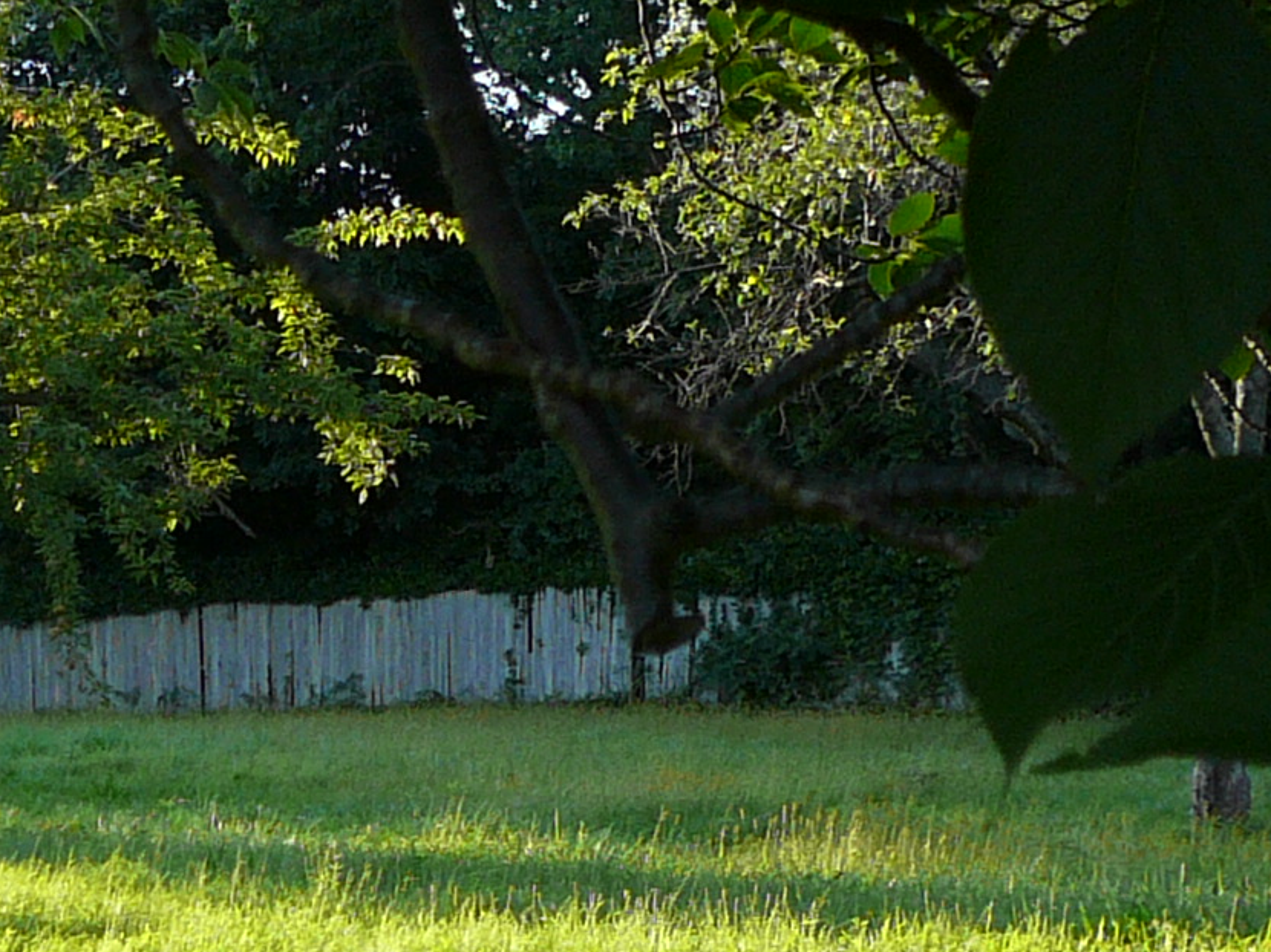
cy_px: 857
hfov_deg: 17.0
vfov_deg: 13.6
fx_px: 3964
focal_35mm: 108
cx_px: -443
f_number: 2.8
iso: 80
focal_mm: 5.2
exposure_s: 1/160
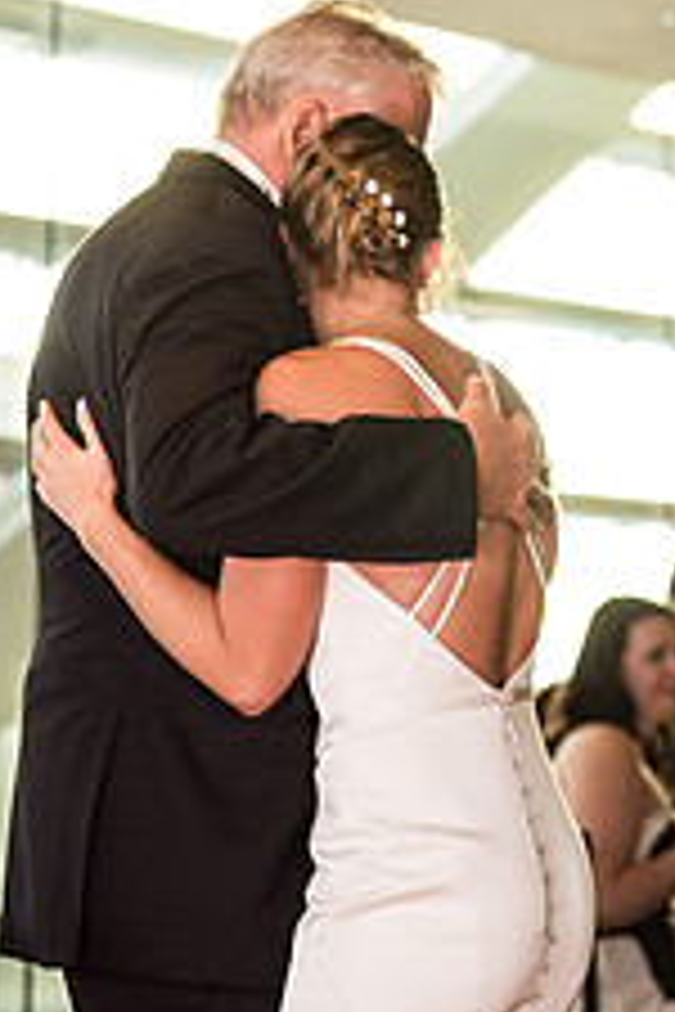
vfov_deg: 14.5
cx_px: 576
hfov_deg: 9.8
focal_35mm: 140
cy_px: 139
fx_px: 3937
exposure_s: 1/200
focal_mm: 70
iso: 140
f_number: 2.8
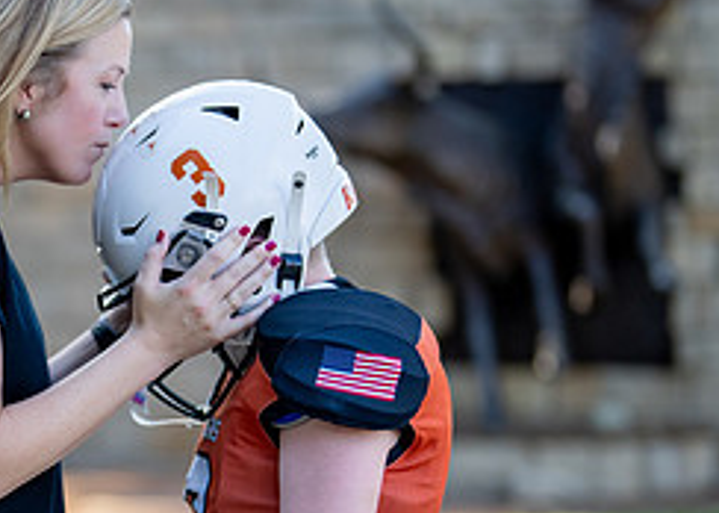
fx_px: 2816
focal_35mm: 138
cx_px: 128
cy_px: 439
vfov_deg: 10.4
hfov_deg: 14.5
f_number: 1.2
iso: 200
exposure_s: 1/2000
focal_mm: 50
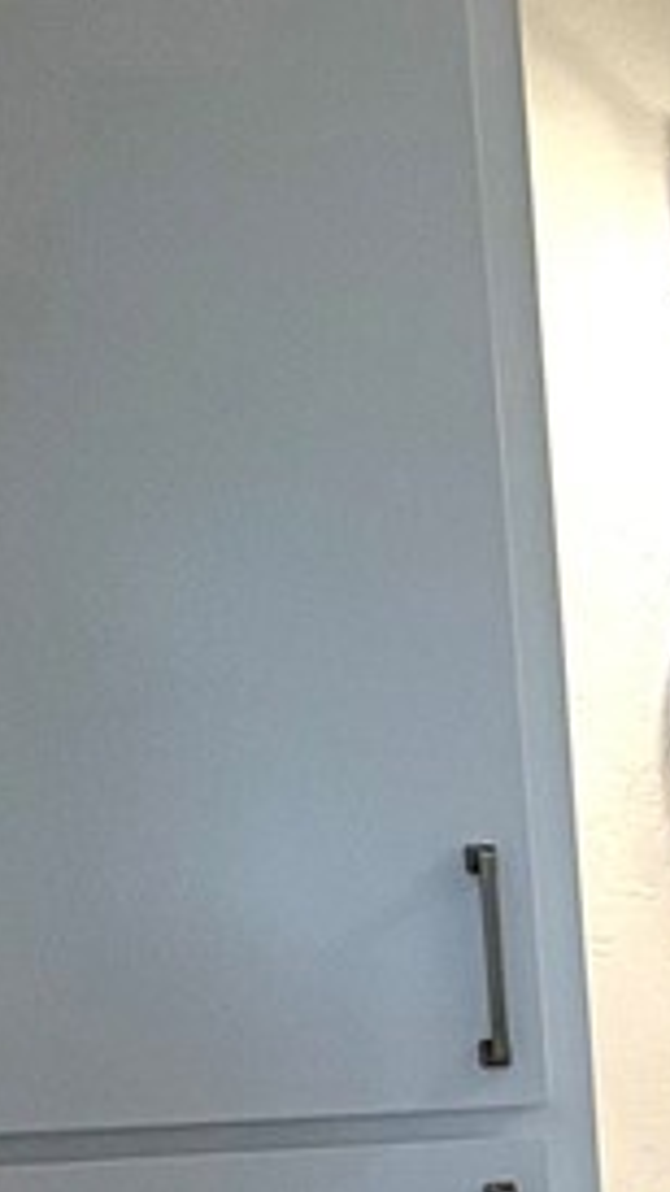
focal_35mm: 57
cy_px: 1179
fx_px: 1801
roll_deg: +0.4
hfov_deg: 15.1
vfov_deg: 33.6
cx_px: 1497
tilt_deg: -7.8
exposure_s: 1/120
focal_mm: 2.22
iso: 100
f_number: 2.2
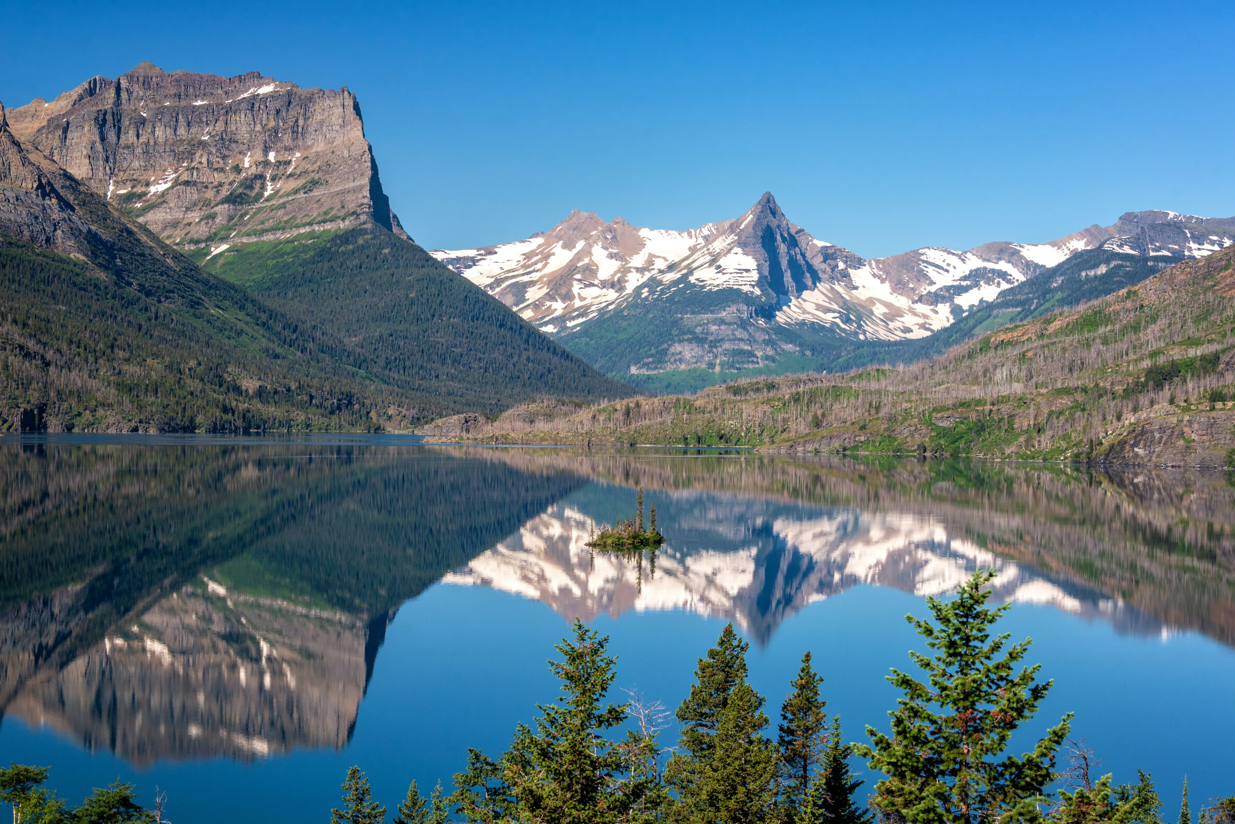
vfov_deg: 18.4
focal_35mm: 74
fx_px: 2539
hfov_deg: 27.3
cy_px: 427
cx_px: 624
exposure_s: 1/320
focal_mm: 68
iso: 400
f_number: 8
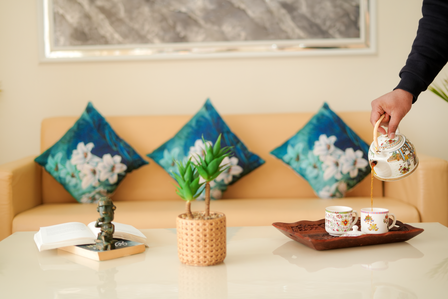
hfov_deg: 39.6
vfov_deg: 27.0
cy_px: 150
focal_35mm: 50
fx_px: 622
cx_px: 224
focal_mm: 50
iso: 200
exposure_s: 1/200
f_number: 2
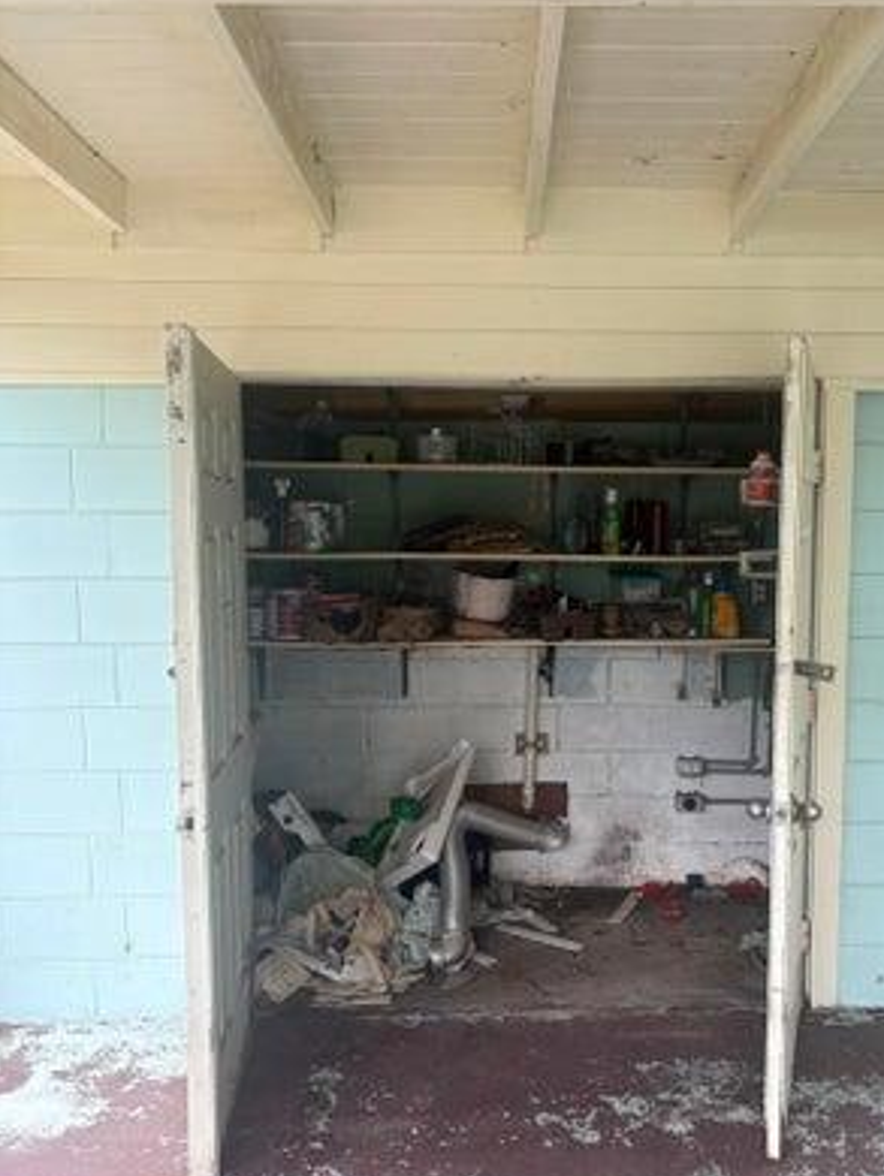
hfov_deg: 43.9
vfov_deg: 56.7
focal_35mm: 32
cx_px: 537
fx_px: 1088
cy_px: 642
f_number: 1.6
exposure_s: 1/266
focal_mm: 5.96
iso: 40
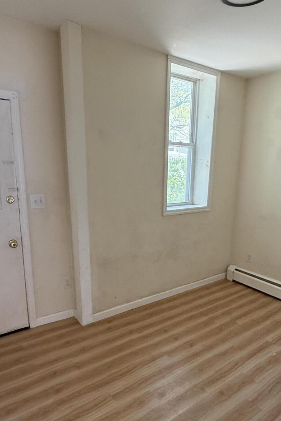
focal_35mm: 25
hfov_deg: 51.2
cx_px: 152
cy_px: 239
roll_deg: -2.7
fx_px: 293
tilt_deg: -15.2
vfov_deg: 71.2
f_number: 2.2
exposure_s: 1/99
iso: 320
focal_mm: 2.22
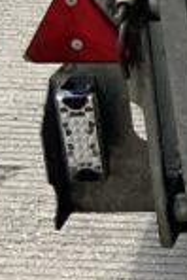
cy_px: -151
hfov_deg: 5.6
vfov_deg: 9.5
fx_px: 1625
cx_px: 757
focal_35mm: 209
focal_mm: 3
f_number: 1.8
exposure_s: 1/944
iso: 16
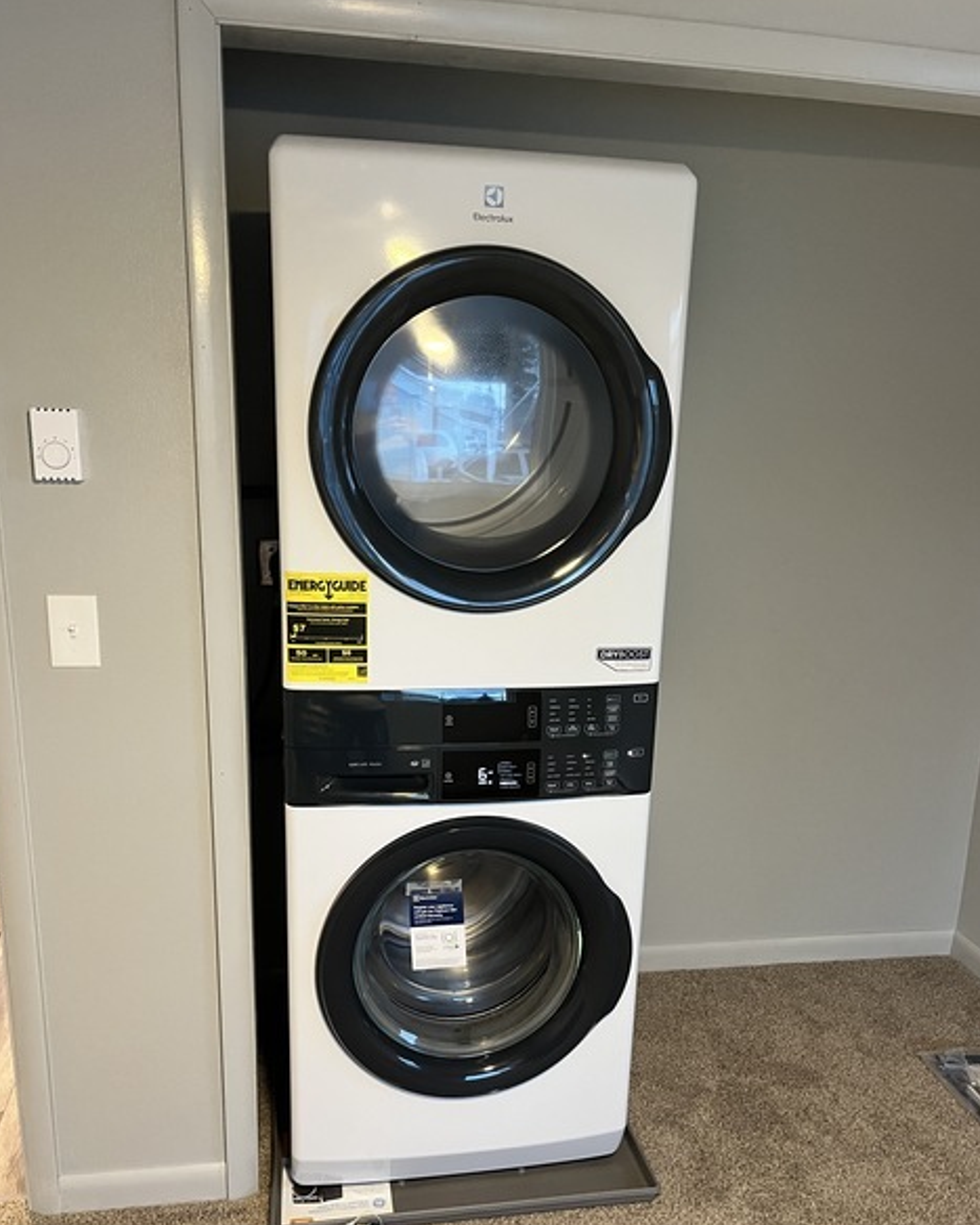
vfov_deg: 60.3
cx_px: 499
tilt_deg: -14.9
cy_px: 681
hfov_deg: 50.0
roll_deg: -0.7
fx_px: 1052
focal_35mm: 29
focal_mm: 5.1
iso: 320
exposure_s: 1/60
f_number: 1.6
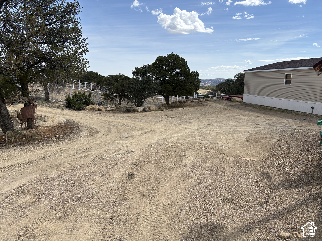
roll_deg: -0.1
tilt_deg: -10.0
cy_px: 120
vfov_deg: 53.1
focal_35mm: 26
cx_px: 161
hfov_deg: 67.3
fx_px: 242
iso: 50
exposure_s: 1/3448
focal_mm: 5.96
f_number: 1.6
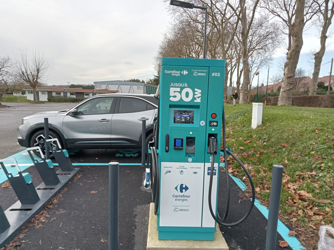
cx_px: 167
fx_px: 270
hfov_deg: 63.4
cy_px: 125
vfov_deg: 49.7
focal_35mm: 28
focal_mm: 3.46
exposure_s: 1/117
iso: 100
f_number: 2.2
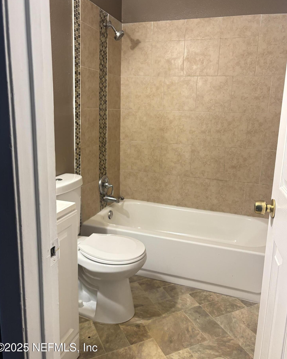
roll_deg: -2.9
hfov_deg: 51.5
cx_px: 144
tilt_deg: -10.5
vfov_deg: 62.2
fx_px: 297
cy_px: 168
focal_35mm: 28
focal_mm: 5.96
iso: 200
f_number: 1.6
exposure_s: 1/60
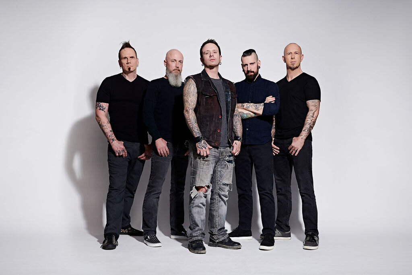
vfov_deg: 31.9
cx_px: 206
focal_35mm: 42
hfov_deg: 46.4
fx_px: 481
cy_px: 138
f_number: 11
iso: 100
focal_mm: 42
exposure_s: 1/200
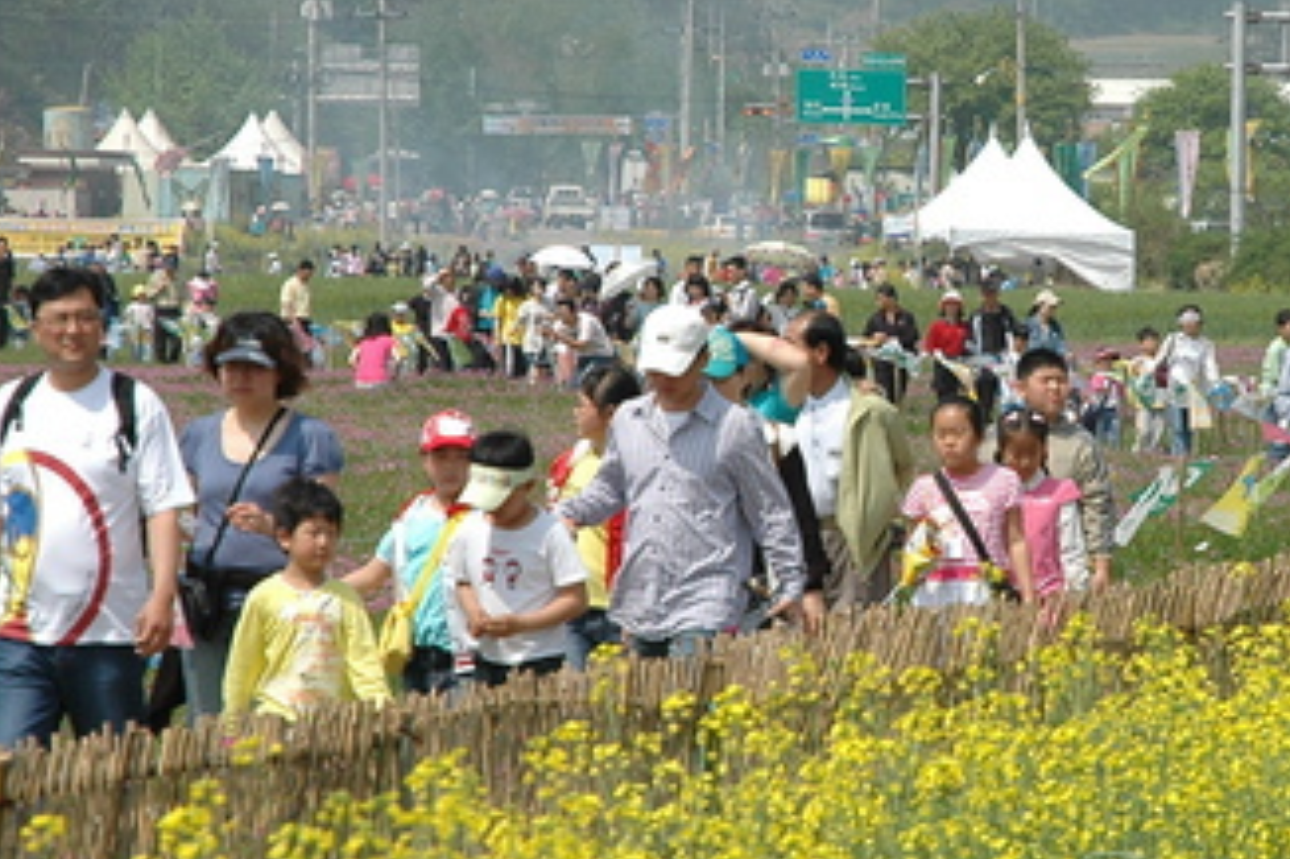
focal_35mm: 225
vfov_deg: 6.1
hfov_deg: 9.1
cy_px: 342
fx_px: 8058
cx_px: 960
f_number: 6.3
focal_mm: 70
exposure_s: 1/800
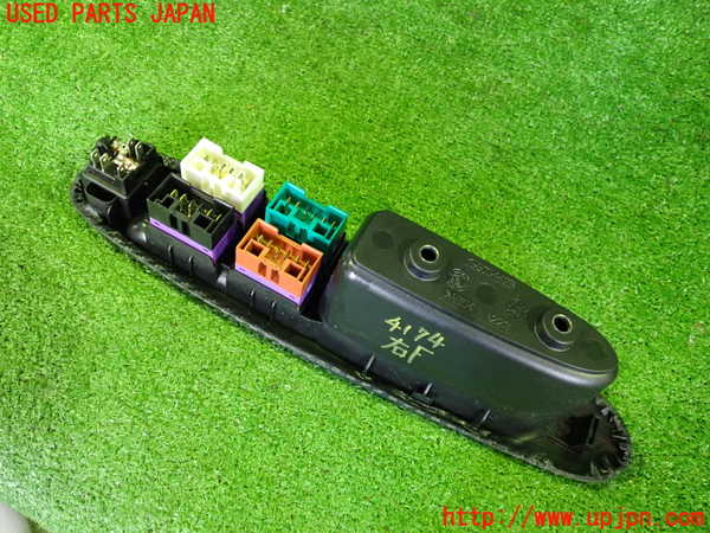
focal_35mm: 30
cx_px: 355
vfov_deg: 46.8
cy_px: 266
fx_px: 615
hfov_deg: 60.0
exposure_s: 1/25
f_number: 2.3
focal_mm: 5.4
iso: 800
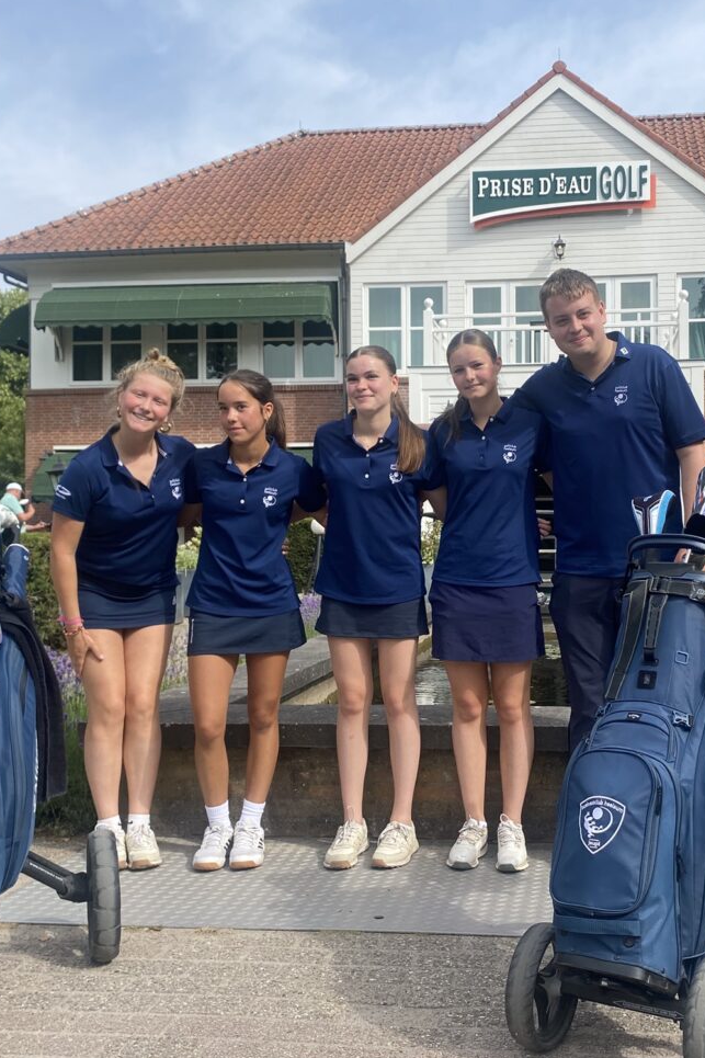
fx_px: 1087
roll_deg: -0.5
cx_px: 479
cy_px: 519
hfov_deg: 35.5
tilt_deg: +1.9
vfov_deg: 51.9
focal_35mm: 37
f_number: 1.8
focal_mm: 4.25
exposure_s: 1/1898
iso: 32
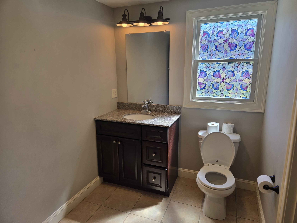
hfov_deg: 73.9
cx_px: 148
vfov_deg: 58.9
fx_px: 197
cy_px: 112
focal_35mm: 23
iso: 40
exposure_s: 1/120
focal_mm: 5.4
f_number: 1.8
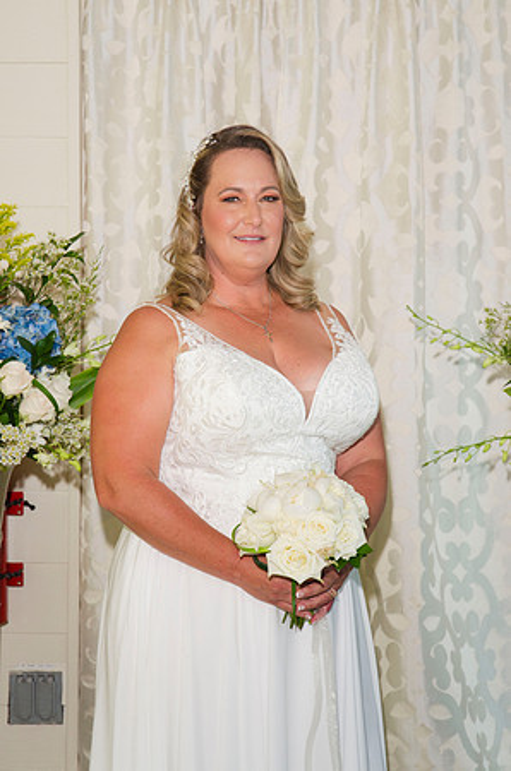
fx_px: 1765
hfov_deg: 16.5
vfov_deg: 24.7
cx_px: 256
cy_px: 386
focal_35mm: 82
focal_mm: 55
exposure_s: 1/125
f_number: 5.6
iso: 400
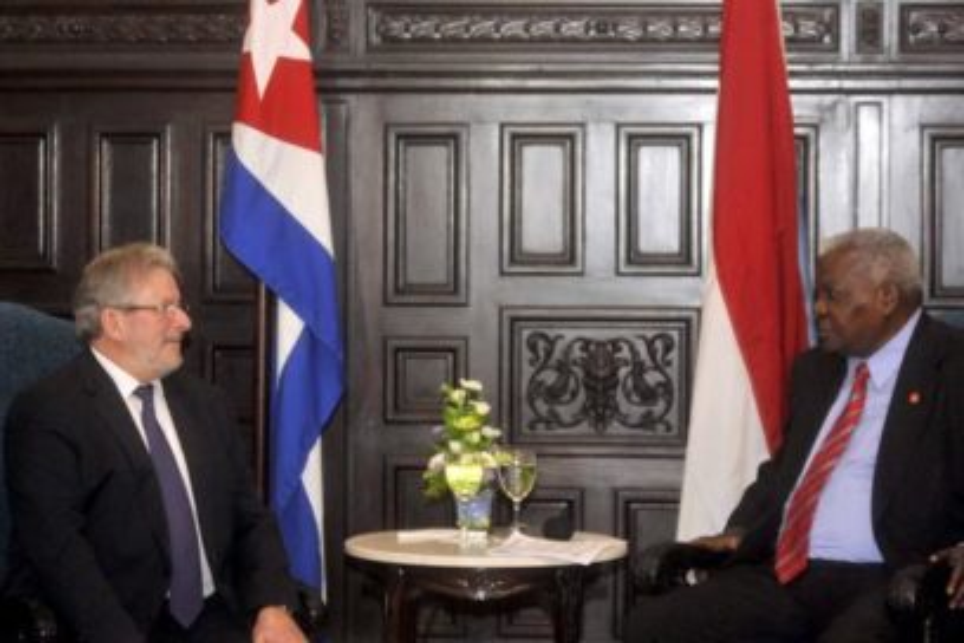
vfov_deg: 11.4
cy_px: 322
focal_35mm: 120
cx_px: 482
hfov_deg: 17.1
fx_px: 3213
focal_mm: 80
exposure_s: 1/125
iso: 1600
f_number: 2.8
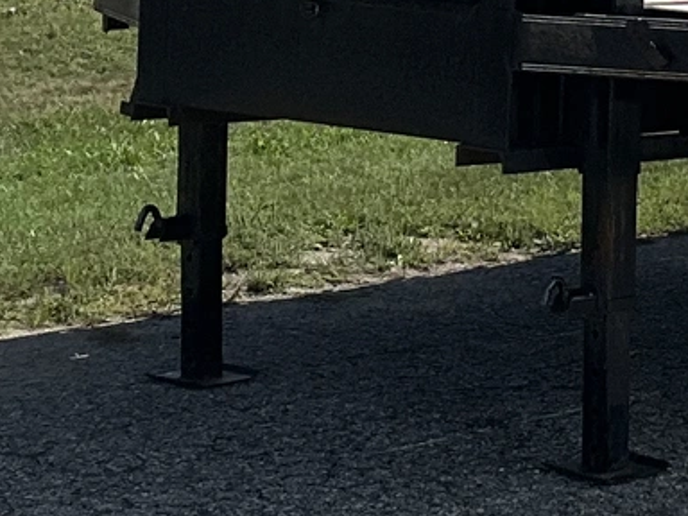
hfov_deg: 12.9
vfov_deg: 9.6
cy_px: -158
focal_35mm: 151
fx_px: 3001
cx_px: 742
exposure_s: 1/3788
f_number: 1.8
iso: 25
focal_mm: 3
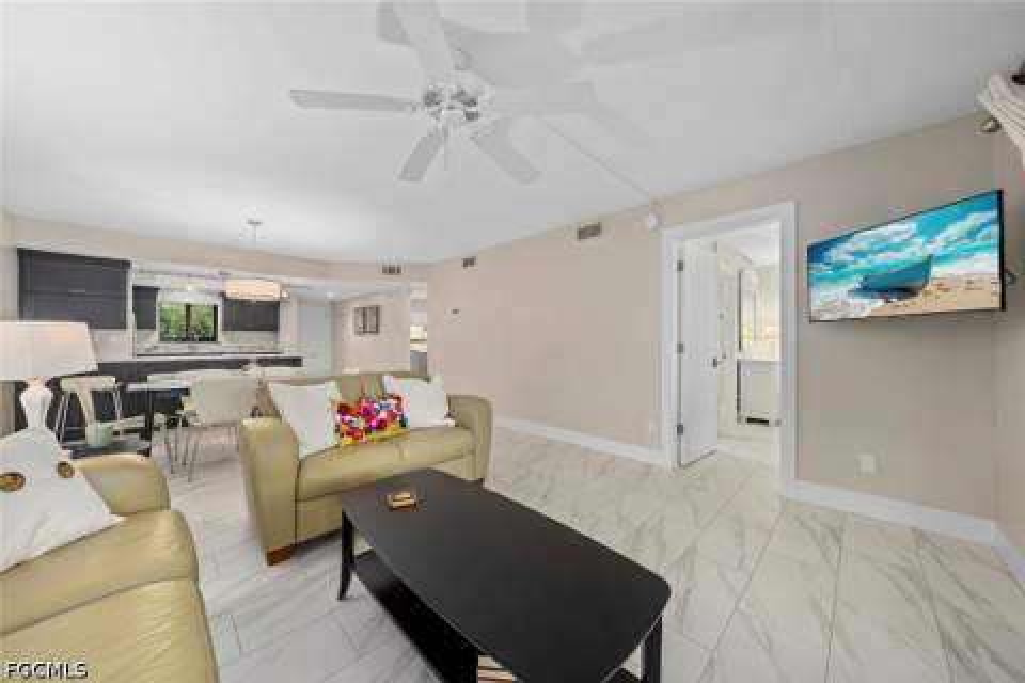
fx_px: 342
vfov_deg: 90.0
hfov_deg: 112.6
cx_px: 512
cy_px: 342
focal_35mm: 12
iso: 160
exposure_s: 2.5
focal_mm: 12
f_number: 10
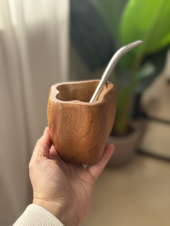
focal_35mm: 48
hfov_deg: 30.3
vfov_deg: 39.6
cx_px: 85
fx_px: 314
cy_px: 113
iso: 100
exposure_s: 1/242
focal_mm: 6.76
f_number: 1.78
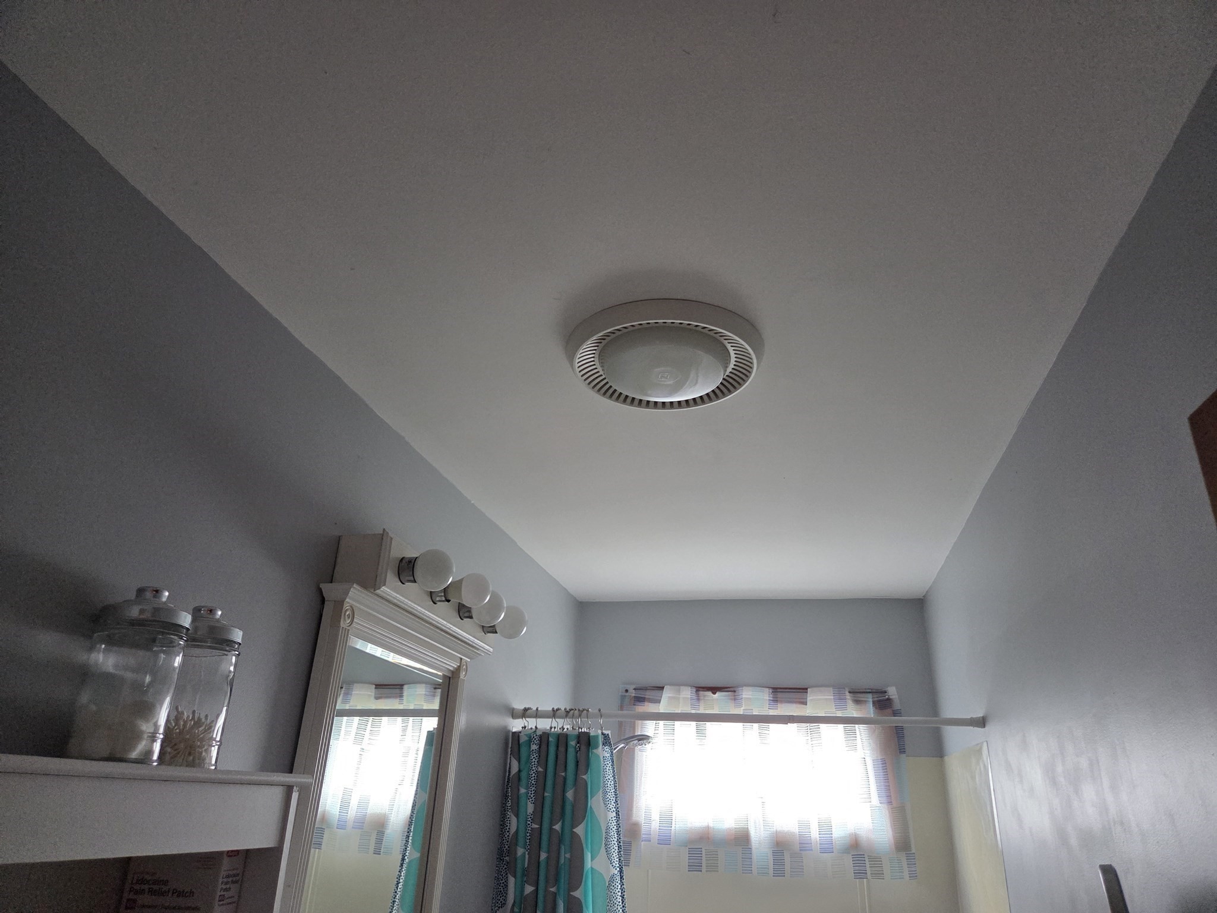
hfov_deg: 73.9
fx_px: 809
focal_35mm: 23
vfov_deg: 58.9
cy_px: 456
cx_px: 608
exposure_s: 1/120
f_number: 1.8
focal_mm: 5.4
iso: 500
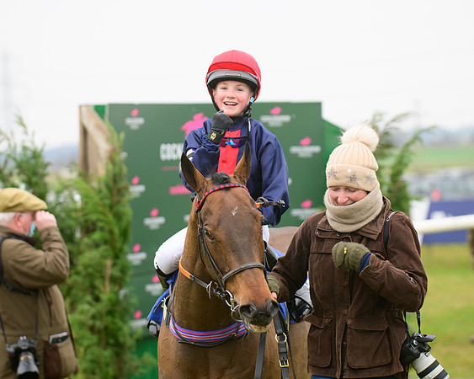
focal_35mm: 163
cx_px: 237
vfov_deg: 9.4
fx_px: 2293
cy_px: 190
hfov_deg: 11.8
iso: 1250
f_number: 5
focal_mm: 145
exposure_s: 1/400
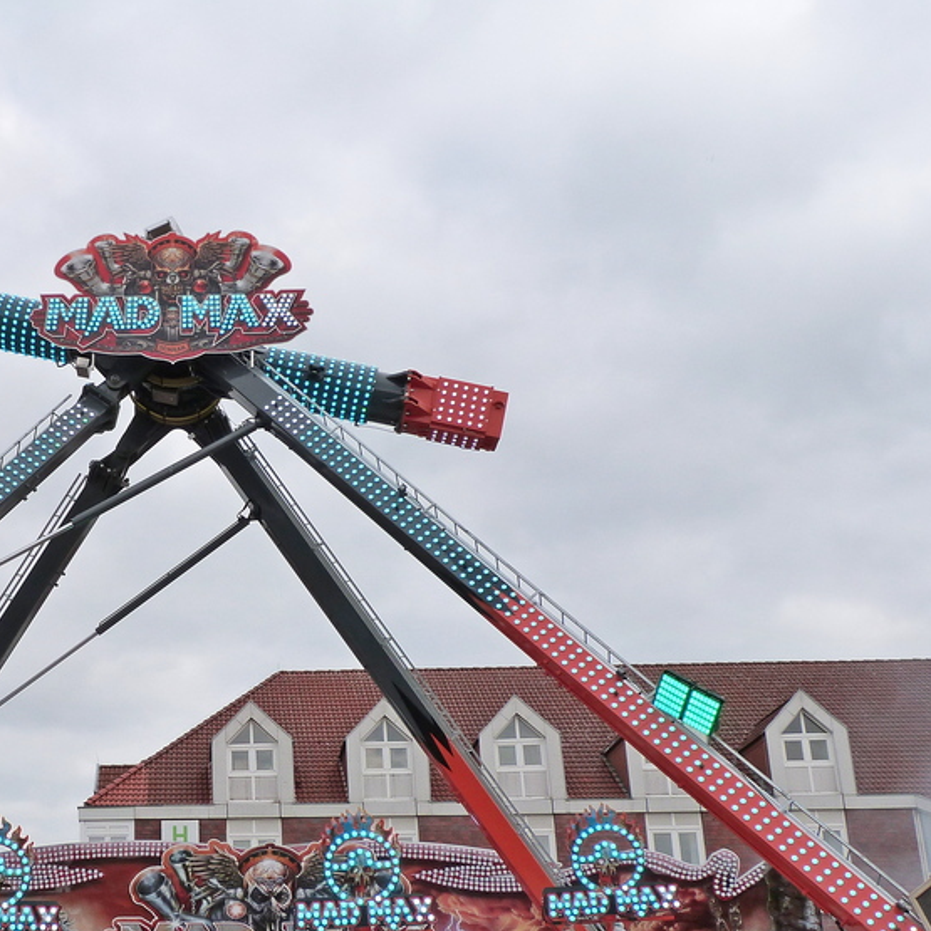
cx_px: 146
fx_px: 1552
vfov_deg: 33.2
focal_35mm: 51
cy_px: 596
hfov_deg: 32.2
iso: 160
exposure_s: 1/320
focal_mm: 5.6
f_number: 5.6
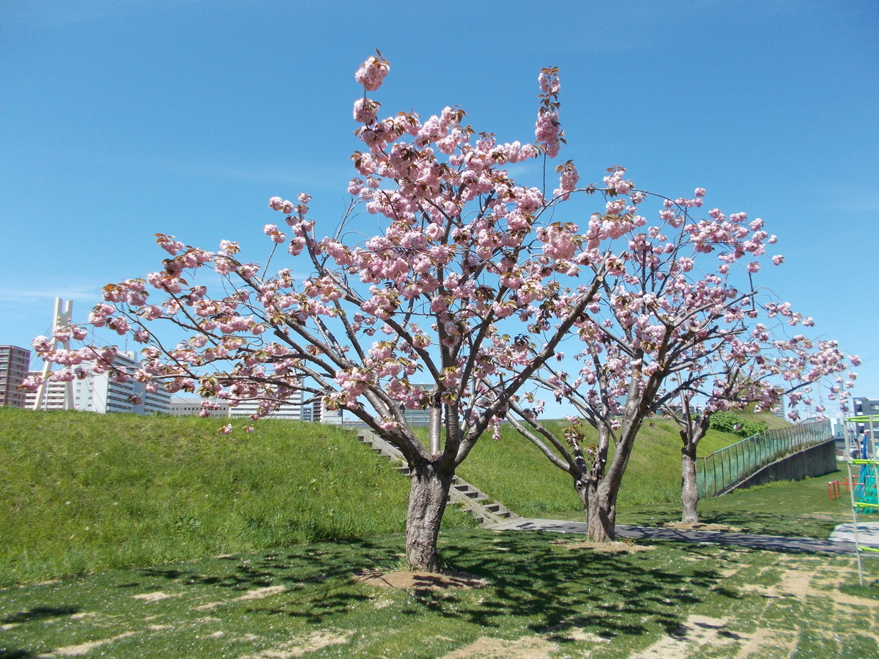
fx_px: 660
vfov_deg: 53.1
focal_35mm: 26
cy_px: 330
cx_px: 440
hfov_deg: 67.3
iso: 80
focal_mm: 4.6
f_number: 3.2
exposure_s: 1/800
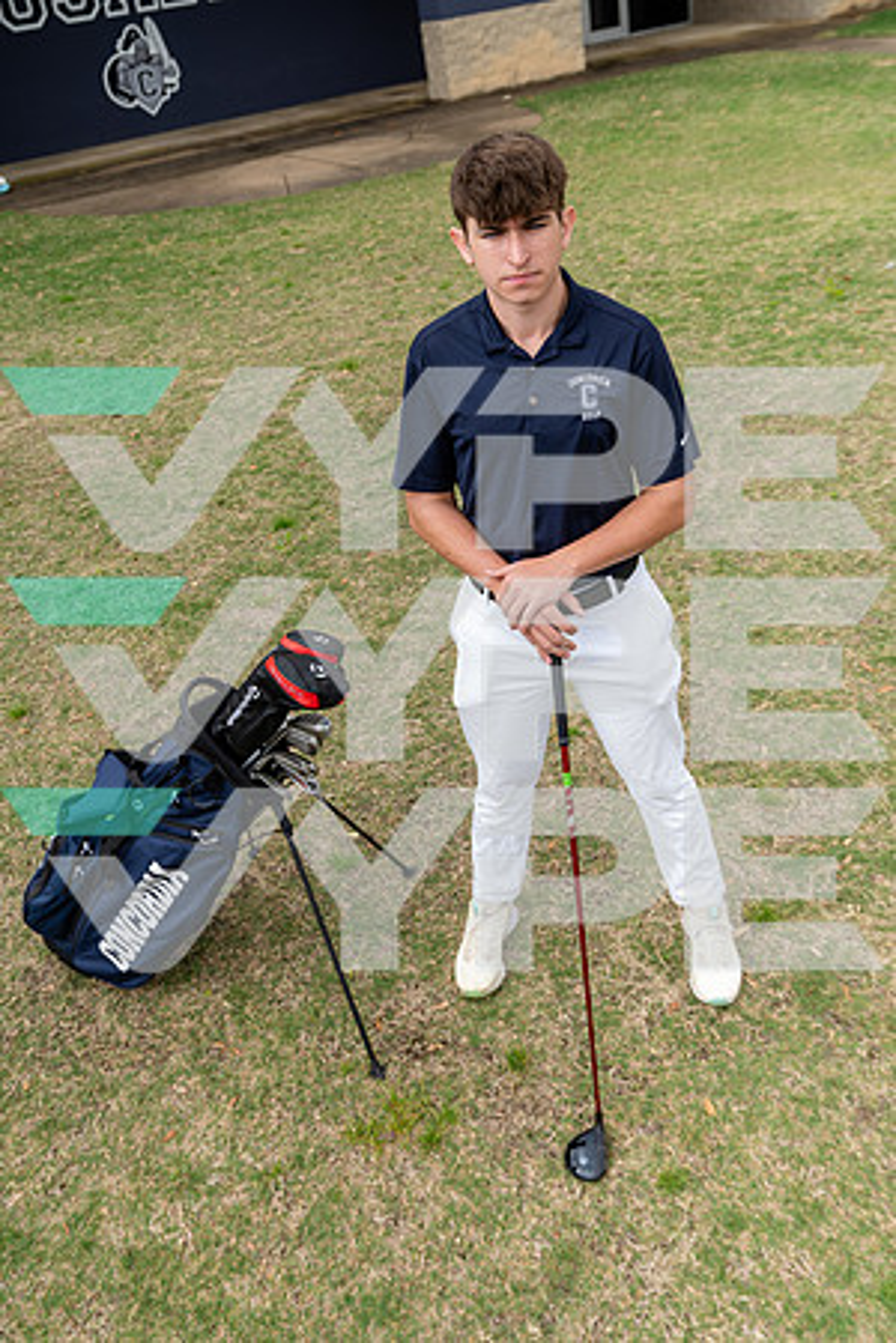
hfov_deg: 42.3
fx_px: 1157
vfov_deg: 60.3
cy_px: 672
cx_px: 448
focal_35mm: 31
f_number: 4.5
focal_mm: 31
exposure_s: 1/250
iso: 160
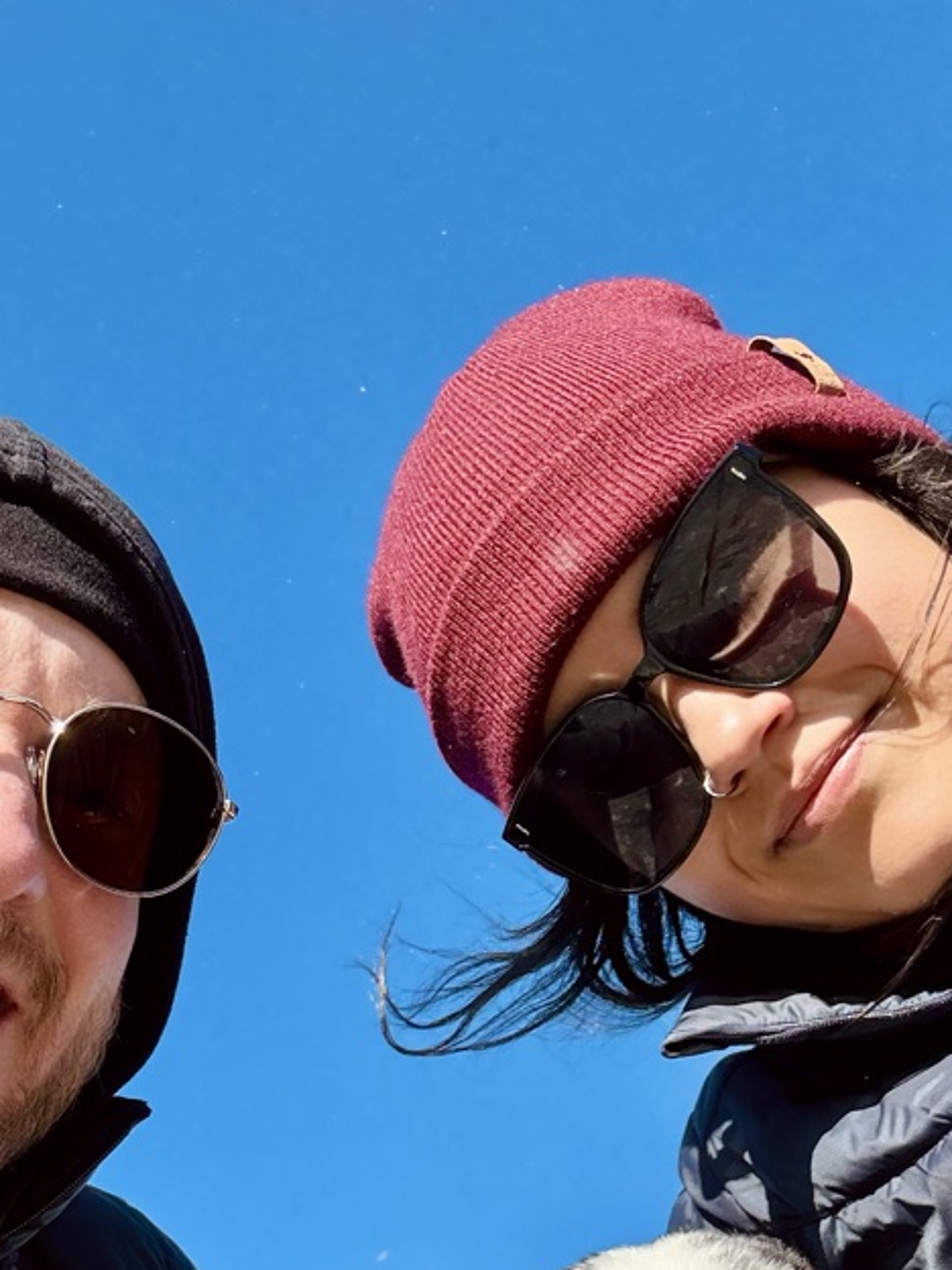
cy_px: 981
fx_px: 1833
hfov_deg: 29.1
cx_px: 498
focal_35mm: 50
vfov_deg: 37.1
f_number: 1.9
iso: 25
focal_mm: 2.69
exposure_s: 1/541
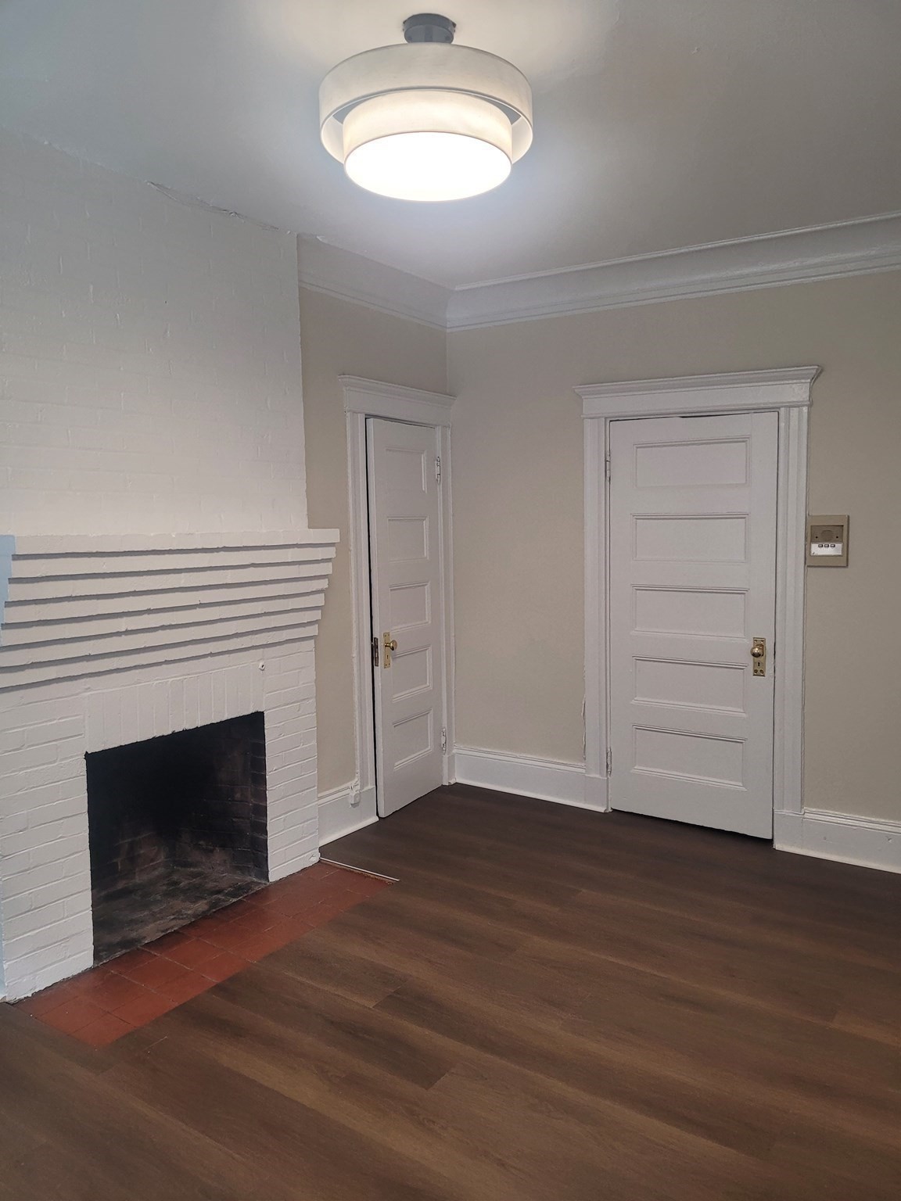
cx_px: 450
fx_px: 902
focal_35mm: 26
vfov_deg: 67.3
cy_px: 600
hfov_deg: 53.1
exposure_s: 1/120
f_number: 1.8
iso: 125
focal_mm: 5.4
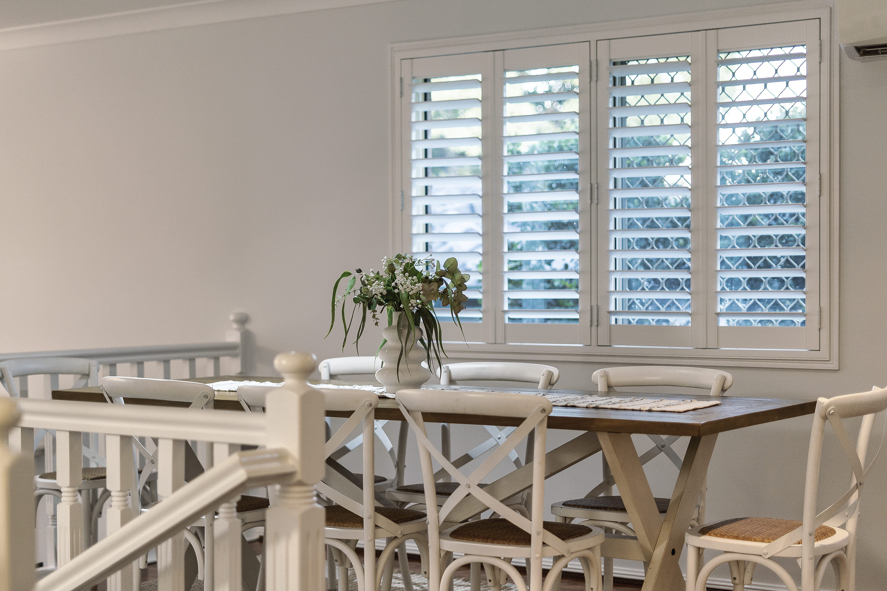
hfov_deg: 32.4
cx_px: 398
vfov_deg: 21.9
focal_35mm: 62
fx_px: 1527
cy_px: 331
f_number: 1.8
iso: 320
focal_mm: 50
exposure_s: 1/160
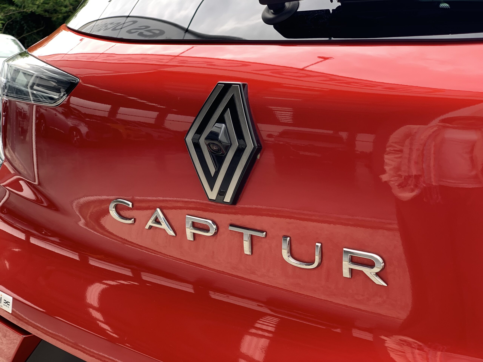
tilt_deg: -10.0
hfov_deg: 36.8
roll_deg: -0.6
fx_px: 726
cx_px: 242
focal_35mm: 52
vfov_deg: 28.0
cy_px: 181
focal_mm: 6
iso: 16
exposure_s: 1/70
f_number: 2.4
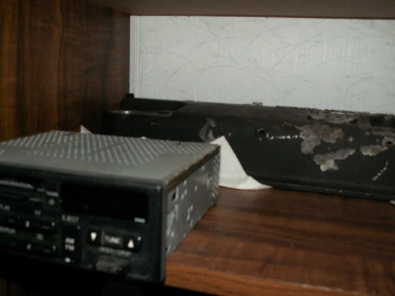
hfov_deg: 52.6
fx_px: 399
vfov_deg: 40.7
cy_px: 148
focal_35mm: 35
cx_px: 198
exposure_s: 1/40
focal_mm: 5.86
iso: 160
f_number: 3.2
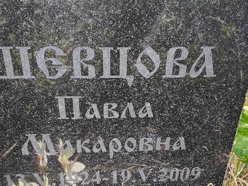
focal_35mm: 41
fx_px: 294
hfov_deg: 45.7
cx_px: 126
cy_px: 133
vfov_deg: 34.6
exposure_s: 1/147
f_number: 1.7
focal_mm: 4.71
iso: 50
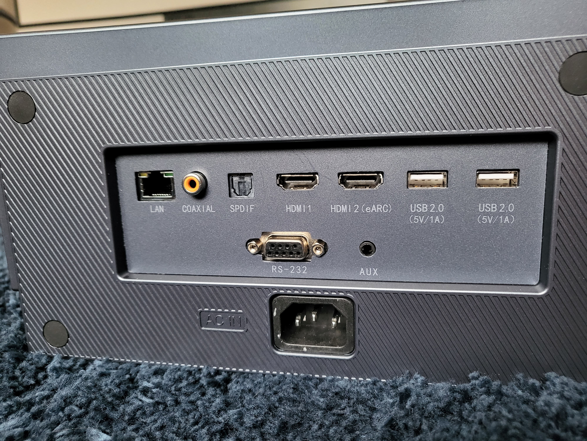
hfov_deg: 67.3
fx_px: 441
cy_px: 220
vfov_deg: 53.1
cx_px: 294
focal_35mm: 26
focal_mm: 4.25
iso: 640
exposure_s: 1/50
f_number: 1.8
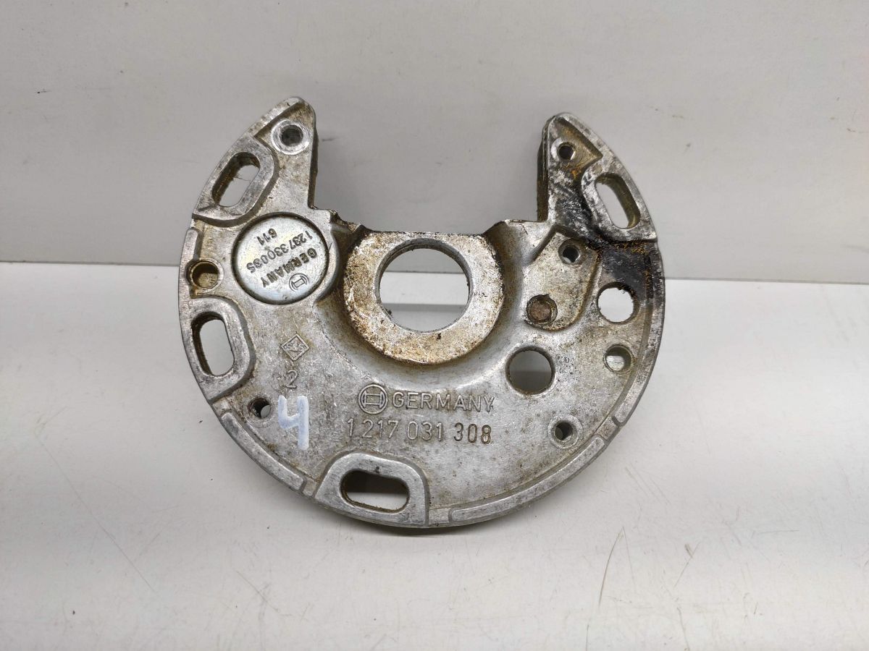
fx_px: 653
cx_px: 434
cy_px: 326
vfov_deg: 53.1
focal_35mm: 26
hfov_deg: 67.3
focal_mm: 4.77
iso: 159
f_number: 1.75
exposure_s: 1/100
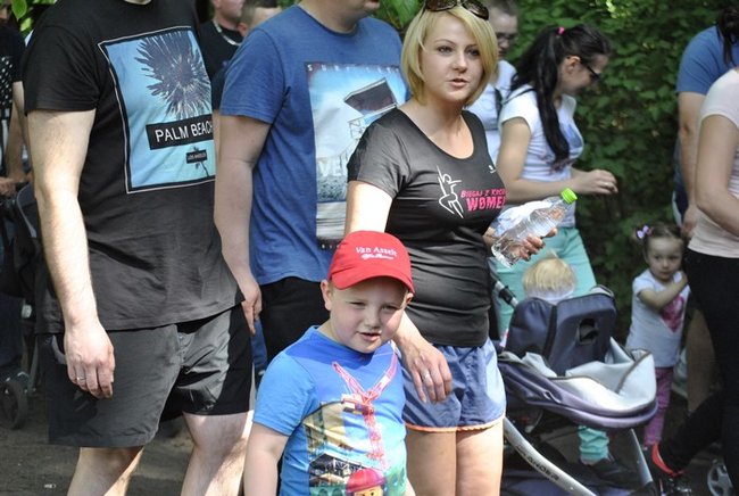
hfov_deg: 24.6
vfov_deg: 16.6
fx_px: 1697
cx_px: 370
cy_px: 248
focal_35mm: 82
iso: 800
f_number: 4
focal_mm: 55
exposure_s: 1/400
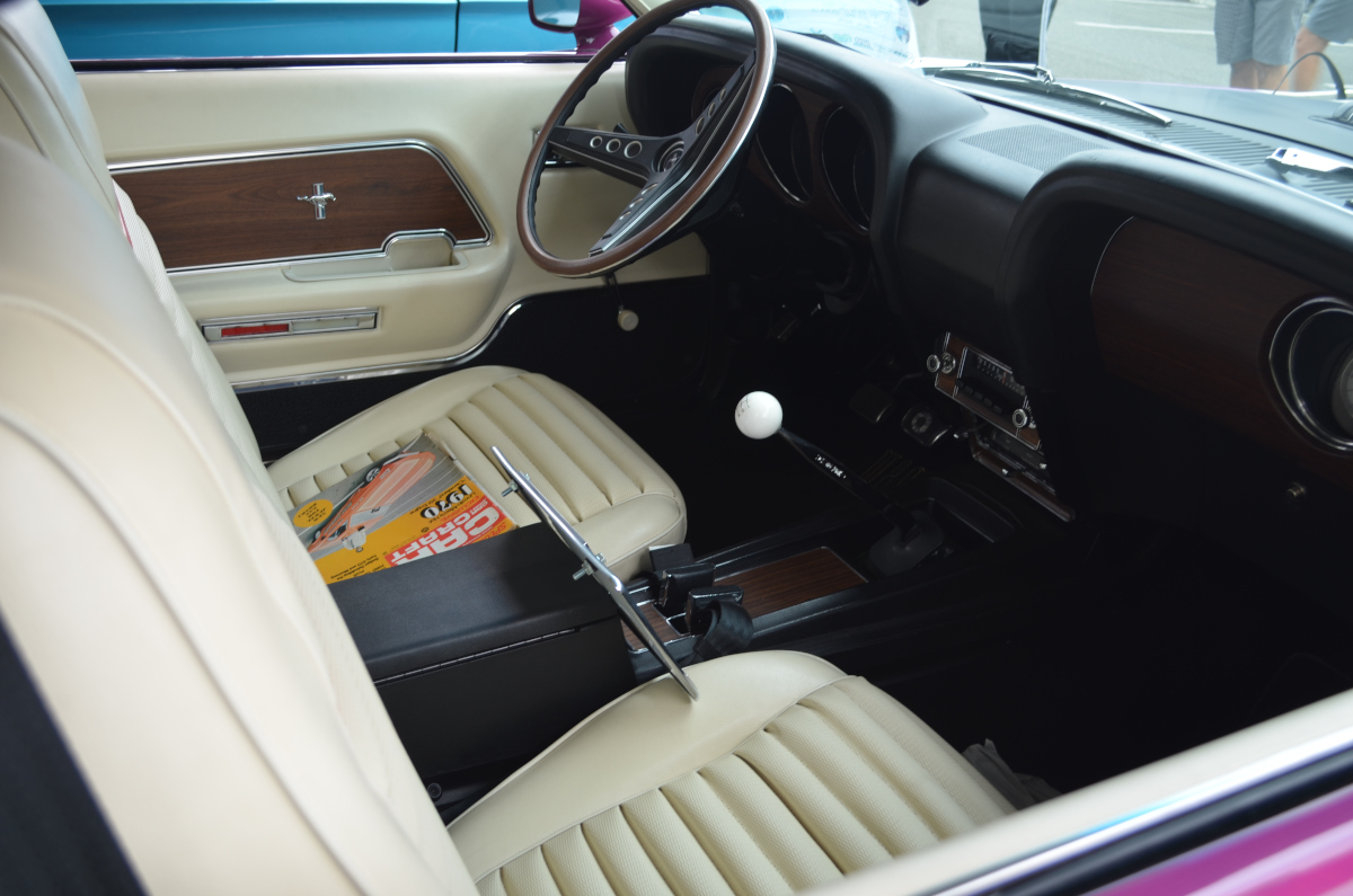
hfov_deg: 53.2
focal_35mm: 36
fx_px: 1350
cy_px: 448
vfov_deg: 36.7
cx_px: 676
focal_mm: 24
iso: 100
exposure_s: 1/15
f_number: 4
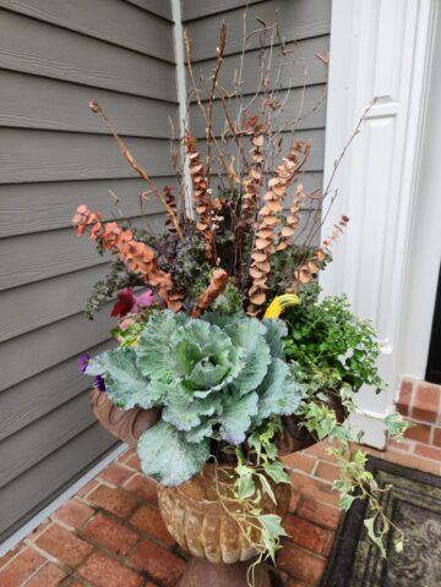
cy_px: 294
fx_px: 391
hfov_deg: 58.9
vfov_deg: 73.9
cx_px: 220
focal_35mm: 23
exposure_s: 1/180
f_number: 1.8
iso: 100
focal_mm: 5.4
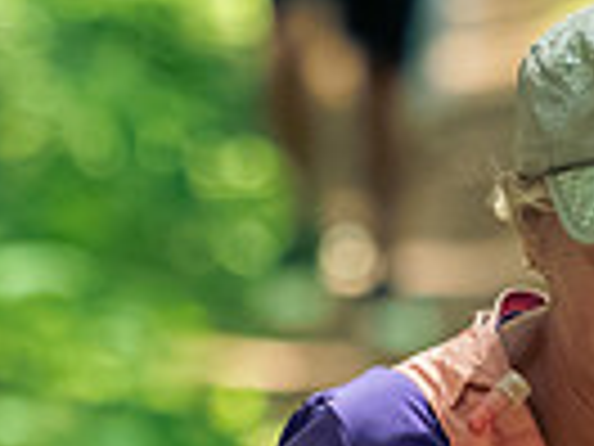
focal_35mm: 1315
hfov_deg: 1.5
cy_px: 606
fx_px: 22565
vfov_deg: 1.1
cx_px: 180
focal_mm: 150
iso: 5000
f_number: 2.8
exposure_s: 1/800
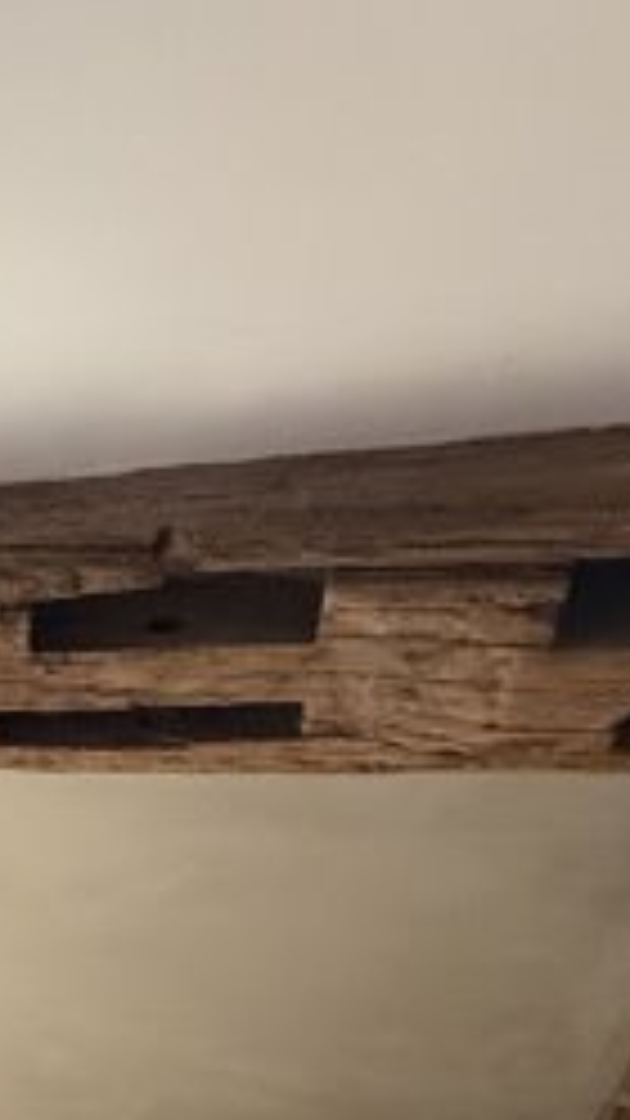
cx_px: -562
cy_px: 1053
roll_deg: -1.5
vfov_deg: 38.5
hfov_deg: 18.2
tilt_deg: -3.6
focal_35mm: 49
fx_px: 1456
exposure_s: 1/50
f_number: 2.2
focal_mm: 2.22
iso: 640
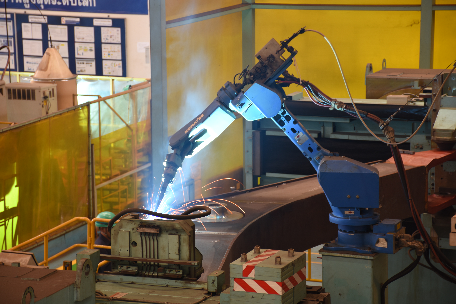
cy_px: 152
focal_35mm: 135
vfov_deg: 10.2
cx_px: 228
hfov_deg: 15.2
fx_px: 1710
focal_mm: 90
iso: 100
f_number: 5.3
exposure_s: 1/4
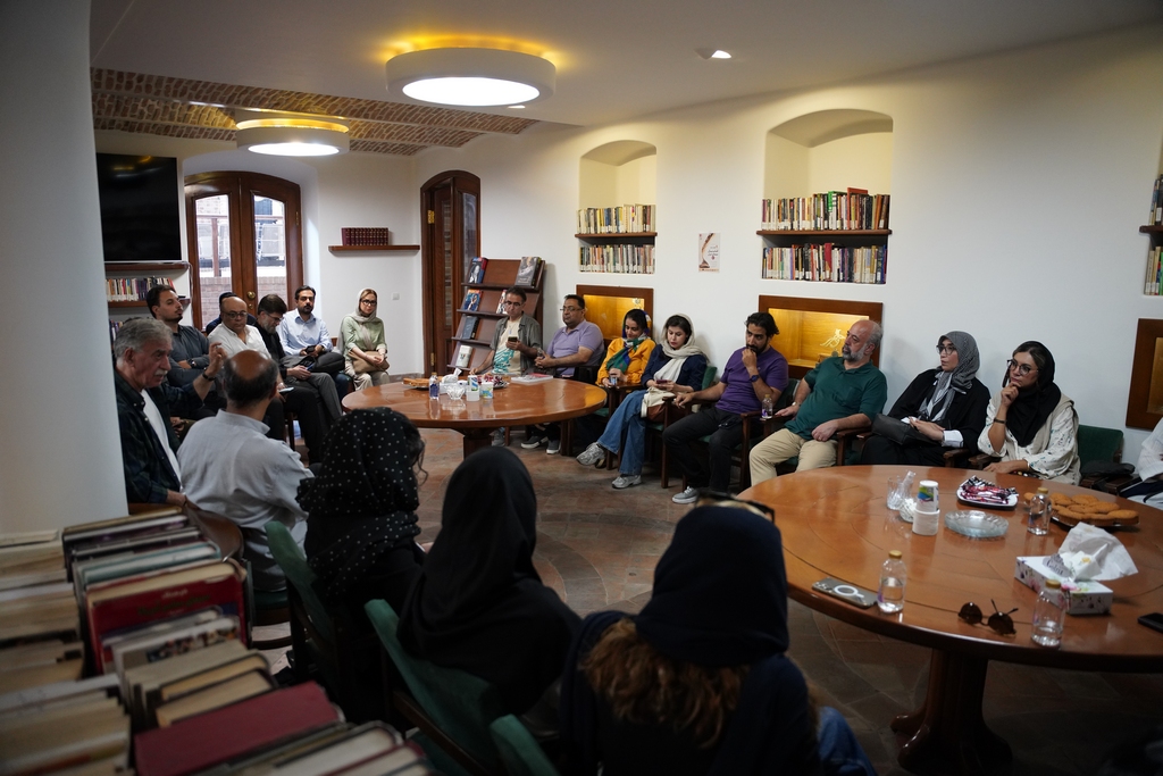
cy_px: 388
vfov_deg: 38.2
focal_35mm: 35
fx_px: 1121
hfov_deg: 54.8
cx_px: 582
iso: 2500
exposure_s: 1/160
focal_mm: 34.7
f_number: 2.8
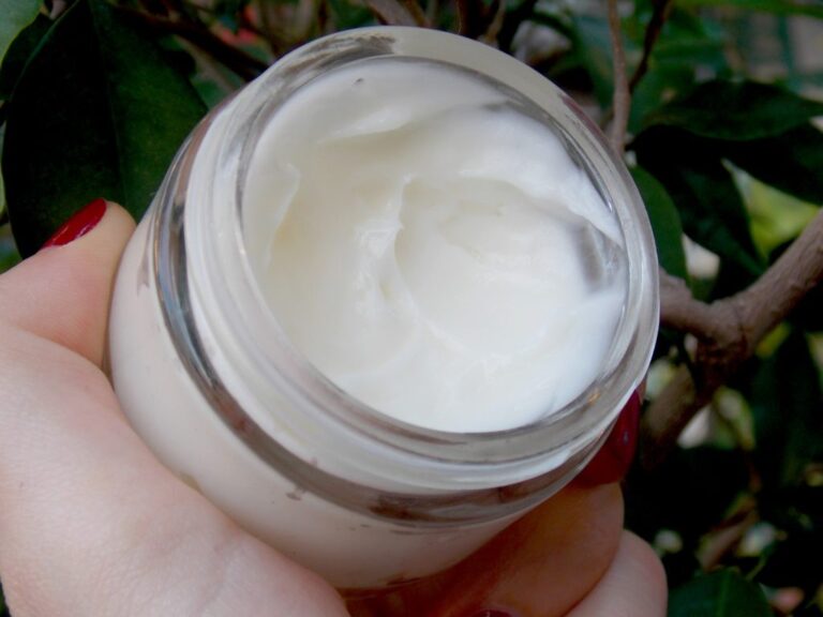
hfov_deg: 29.8
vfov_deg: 22.6
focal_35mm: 65
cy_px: 308
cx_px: 412
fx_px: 1545
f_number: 4.1
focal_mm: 11.5
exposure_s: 1/40
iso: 80
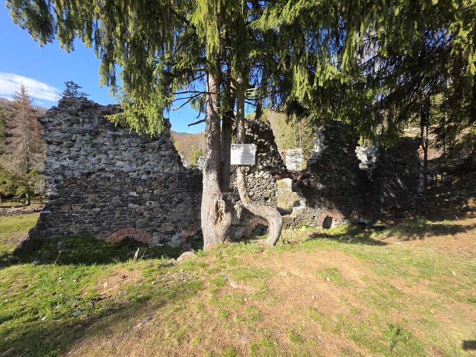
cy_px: 178
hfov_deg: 106.2
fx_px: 179
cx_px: 238
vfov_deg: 89.9
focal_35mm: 13
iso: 40
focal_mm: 2.2
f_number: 1.9
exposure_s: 1/638
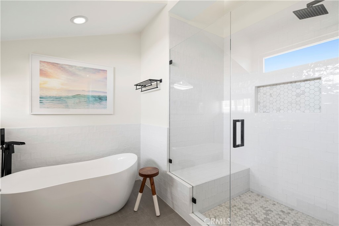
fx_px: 151
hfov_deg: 96.8
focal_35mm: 16
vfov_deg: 73.7
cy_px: 113
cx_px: 170
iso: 200
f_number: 8
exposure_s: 1/2.5
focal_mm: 16
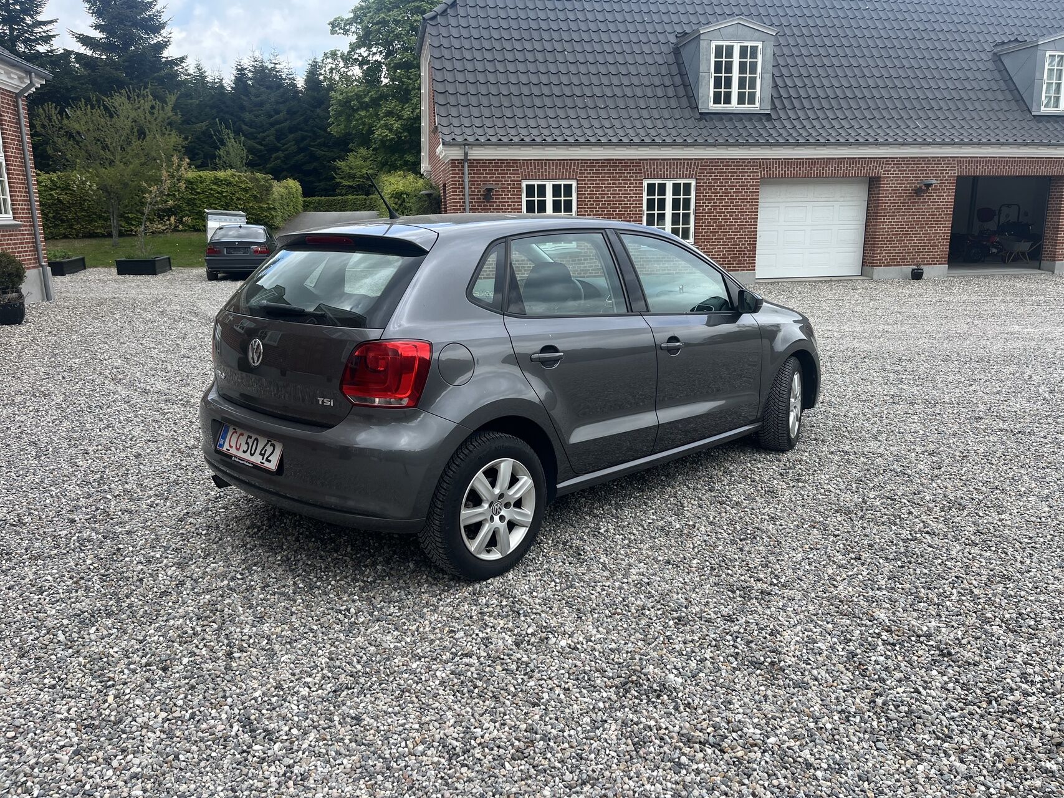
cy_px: 399
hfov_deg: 67.3
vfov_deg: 53.1
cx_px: 532
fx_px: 799
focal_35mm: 26
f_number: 1.6
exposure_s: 1/1086
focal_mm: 5.1
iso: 50
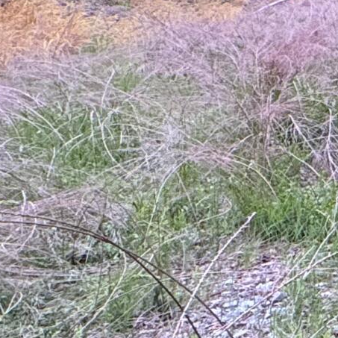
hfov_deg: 12.4
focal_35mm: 82
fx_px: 906
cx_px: 947
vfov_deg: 19.9
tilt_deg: -5.9
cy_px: -62
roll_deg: +0.4
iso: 160
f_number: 2.2
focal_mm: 2.22
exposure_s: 1/99
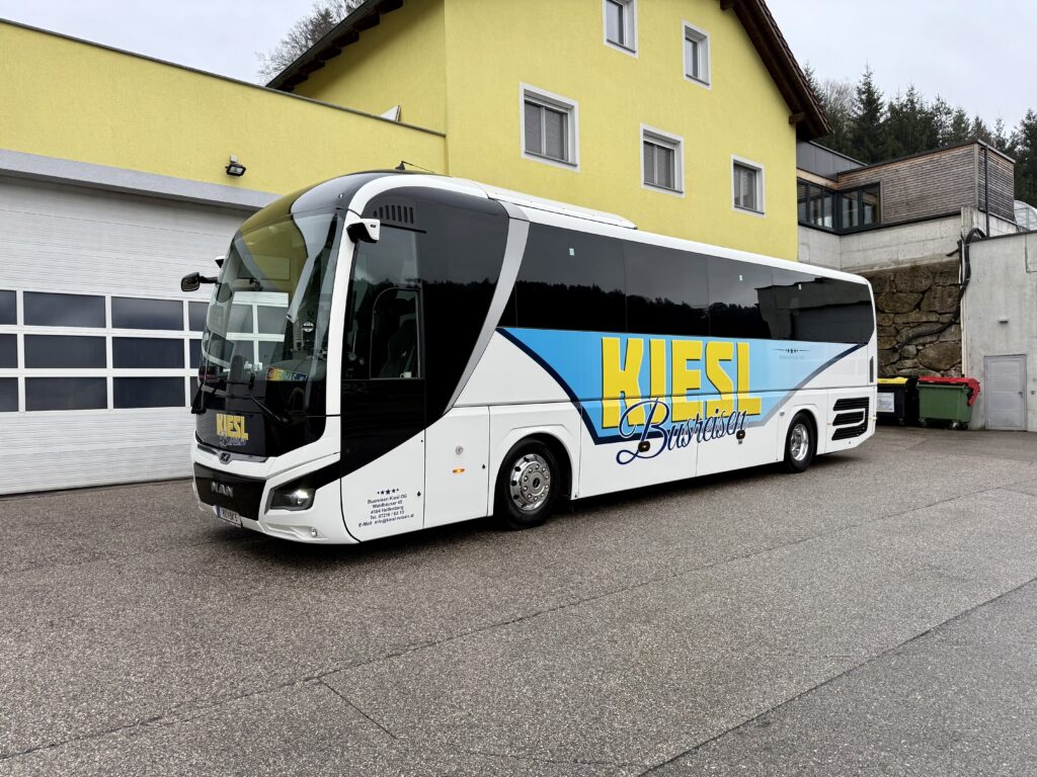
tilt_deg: +0.6
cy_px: 388
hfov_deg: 71.6
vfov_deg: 56.8
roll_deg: +1.6
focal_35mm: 24
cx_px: 518
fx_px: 719
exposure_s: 1/299
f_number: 1.78
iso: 100
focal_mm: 6.76
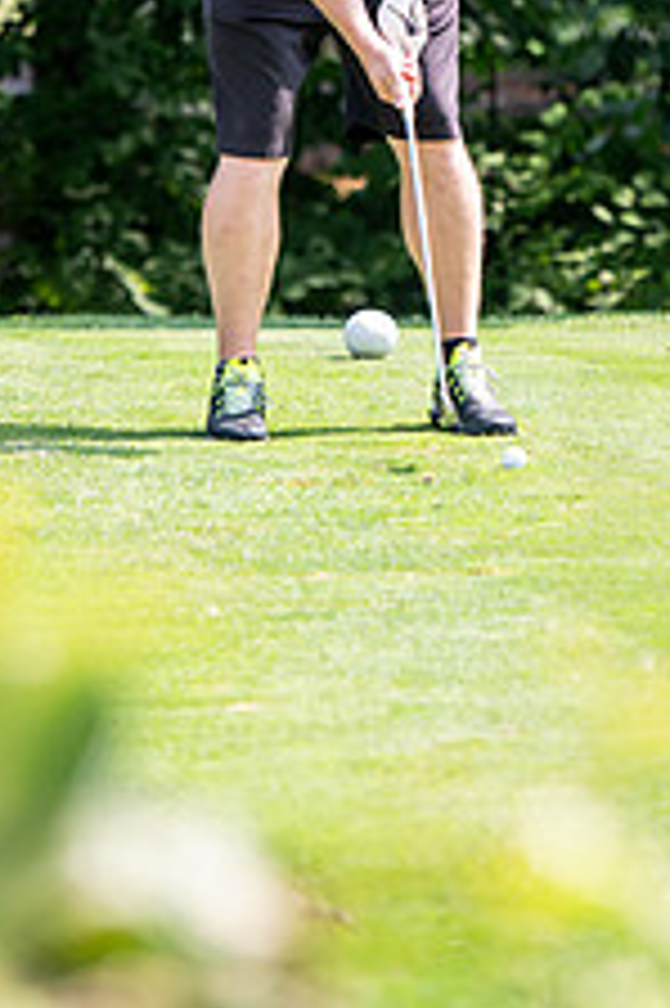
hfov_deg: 5.5
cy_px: 76
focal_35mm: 251
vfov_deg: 8.2
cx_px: 463
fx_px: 7017
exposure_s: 1/1000
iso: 320
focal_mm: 125
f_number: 3.2
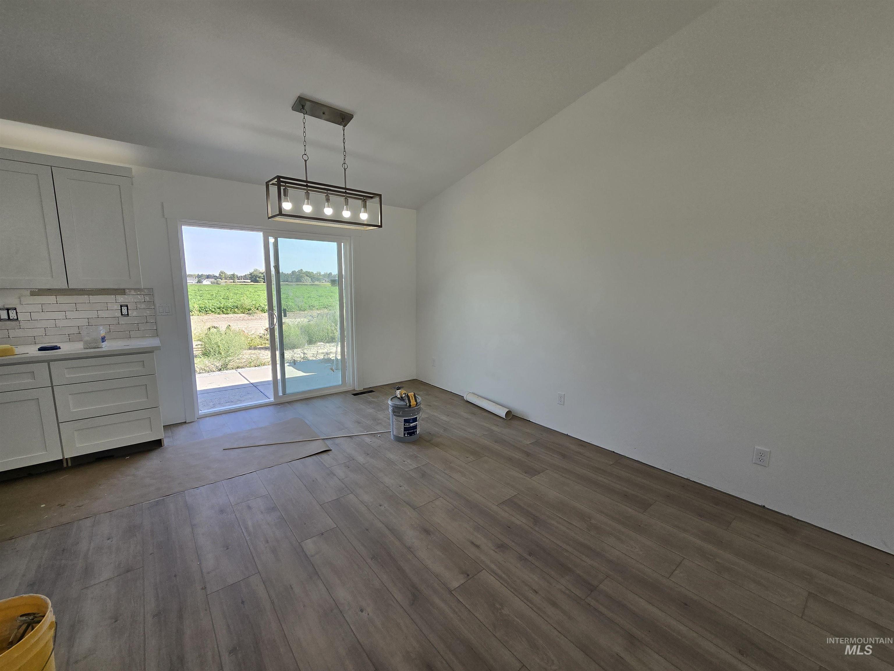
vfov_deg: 89.9
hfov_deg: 106.2
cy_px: 336
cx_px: 447
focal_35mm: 13
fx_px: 336
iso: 50
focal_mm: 2.2
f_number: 2.2
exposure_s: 1/298
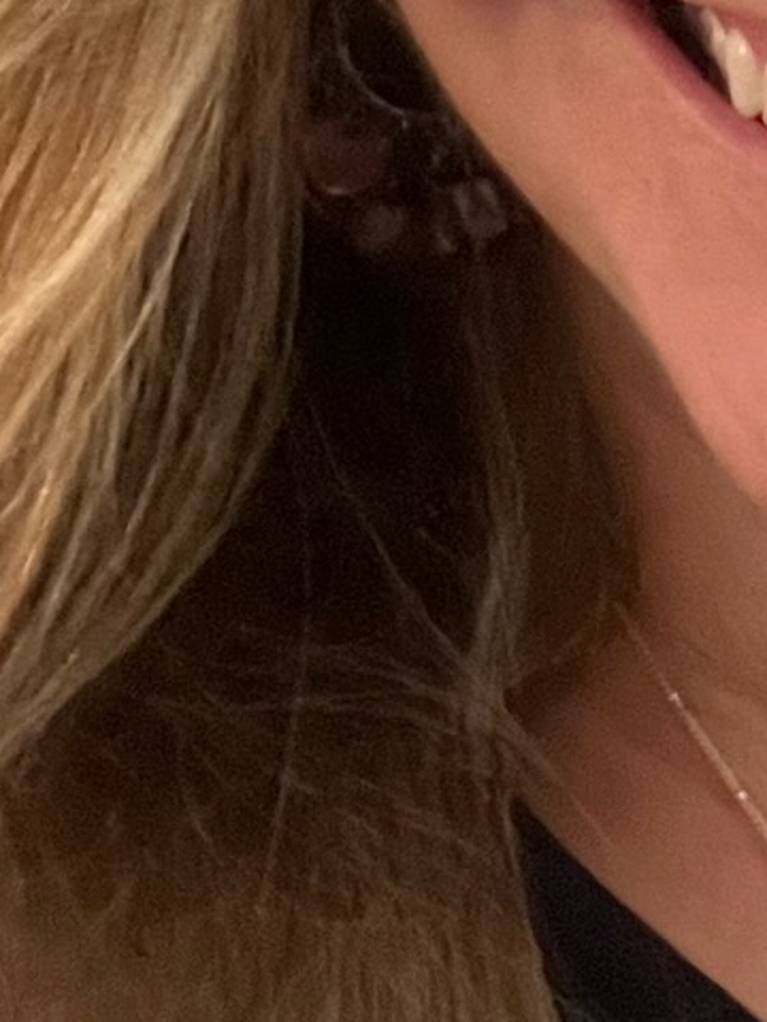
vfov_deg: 14.4
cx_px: 854
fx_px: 3782
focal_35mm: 128
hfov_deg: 11.4
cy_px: -509
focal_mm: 2.71
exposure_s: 1/25
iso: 800
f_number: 2.2
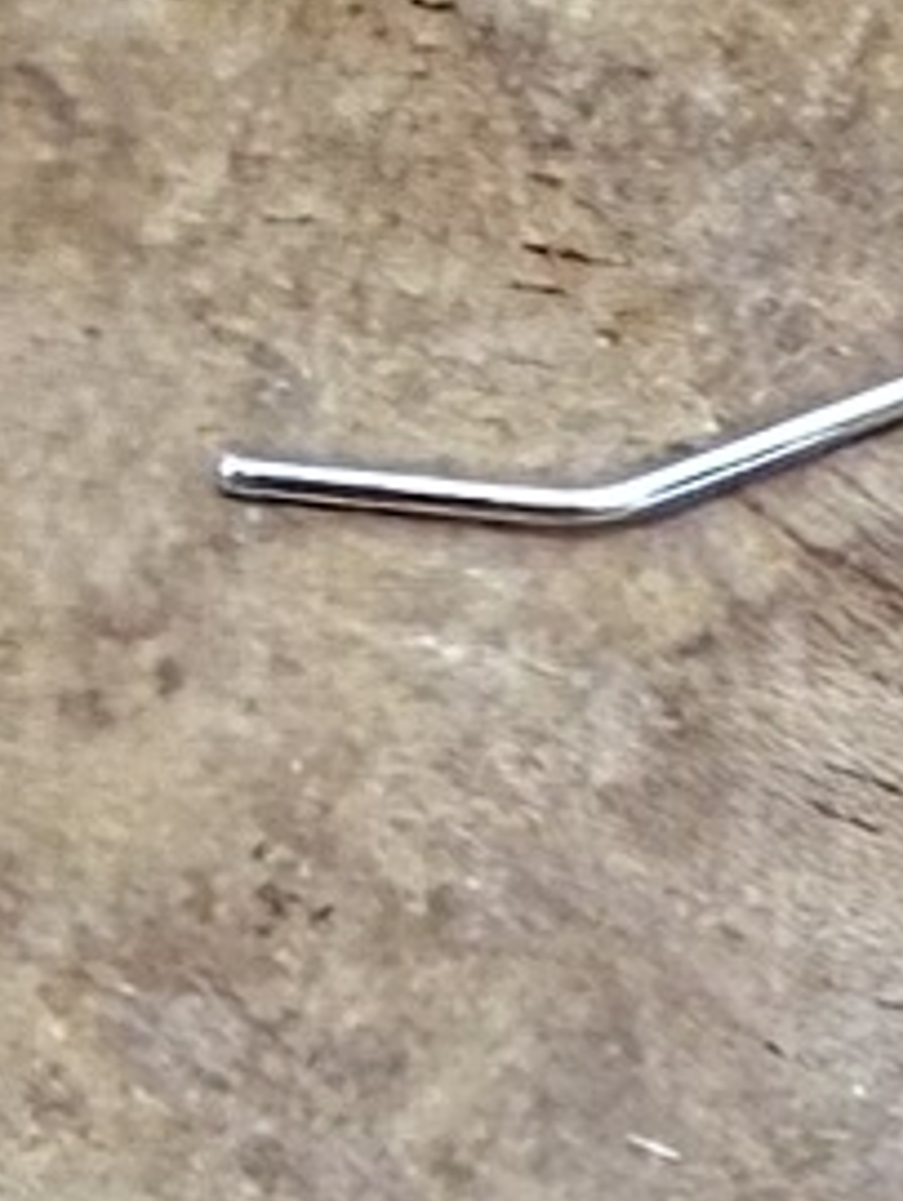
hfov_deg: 8.1
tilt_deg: -86.4
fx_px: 6320
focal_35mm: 182
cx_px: 58
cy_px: 2491
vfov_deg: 10.0
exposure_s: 1/133
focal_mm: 2.22
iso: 40
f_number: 2.2
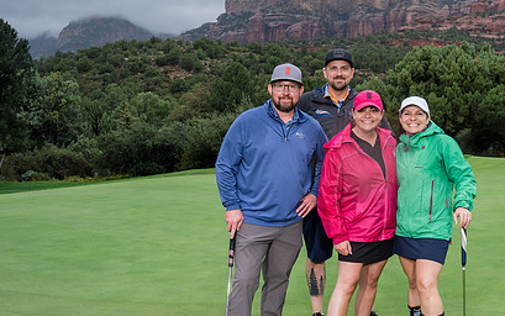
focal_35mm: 46
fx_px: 633
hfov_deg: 41.9
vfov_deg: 28.0
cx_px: 391
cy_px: 175
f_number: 5.6
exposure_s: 1/400
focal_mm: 24
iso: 320
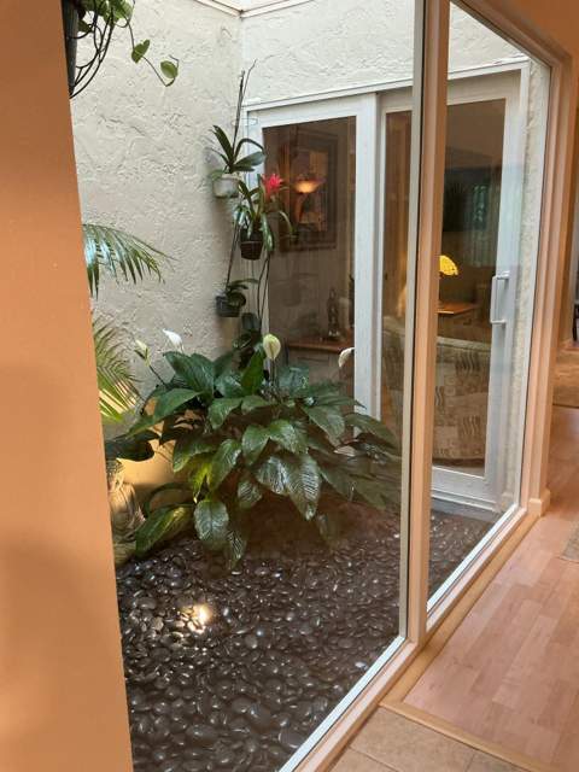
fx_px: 647
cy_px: 386
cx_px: 290
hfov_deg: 48.2
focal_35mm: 29
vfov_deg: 61.7
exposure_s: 1/60
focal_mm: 3
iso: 160
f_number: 1.8
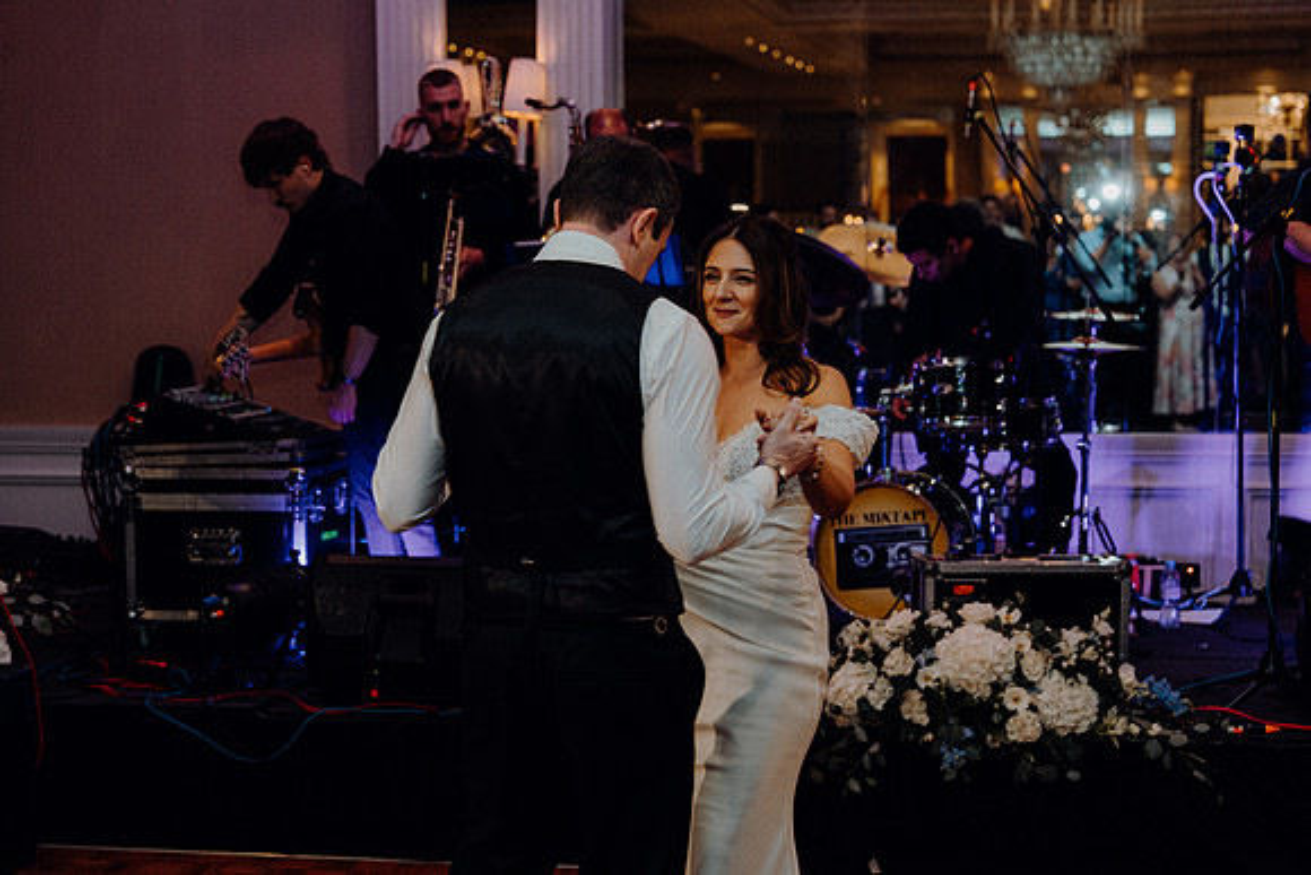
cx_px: 656
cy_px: 438
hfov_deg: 28.8
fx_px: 2550
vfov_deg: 19.5
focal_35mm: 70
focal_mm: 70
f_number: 3.5
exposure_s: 1/160
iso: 2500
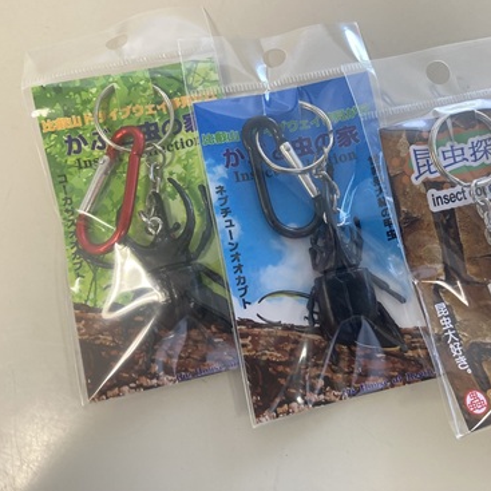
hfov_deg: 48.2
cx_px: 293
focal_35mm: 34
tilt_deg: -80.3
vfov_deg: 48.4
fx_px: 546
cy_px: 239
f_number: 1.8
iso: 100
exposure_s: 1/60
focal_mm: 3.99
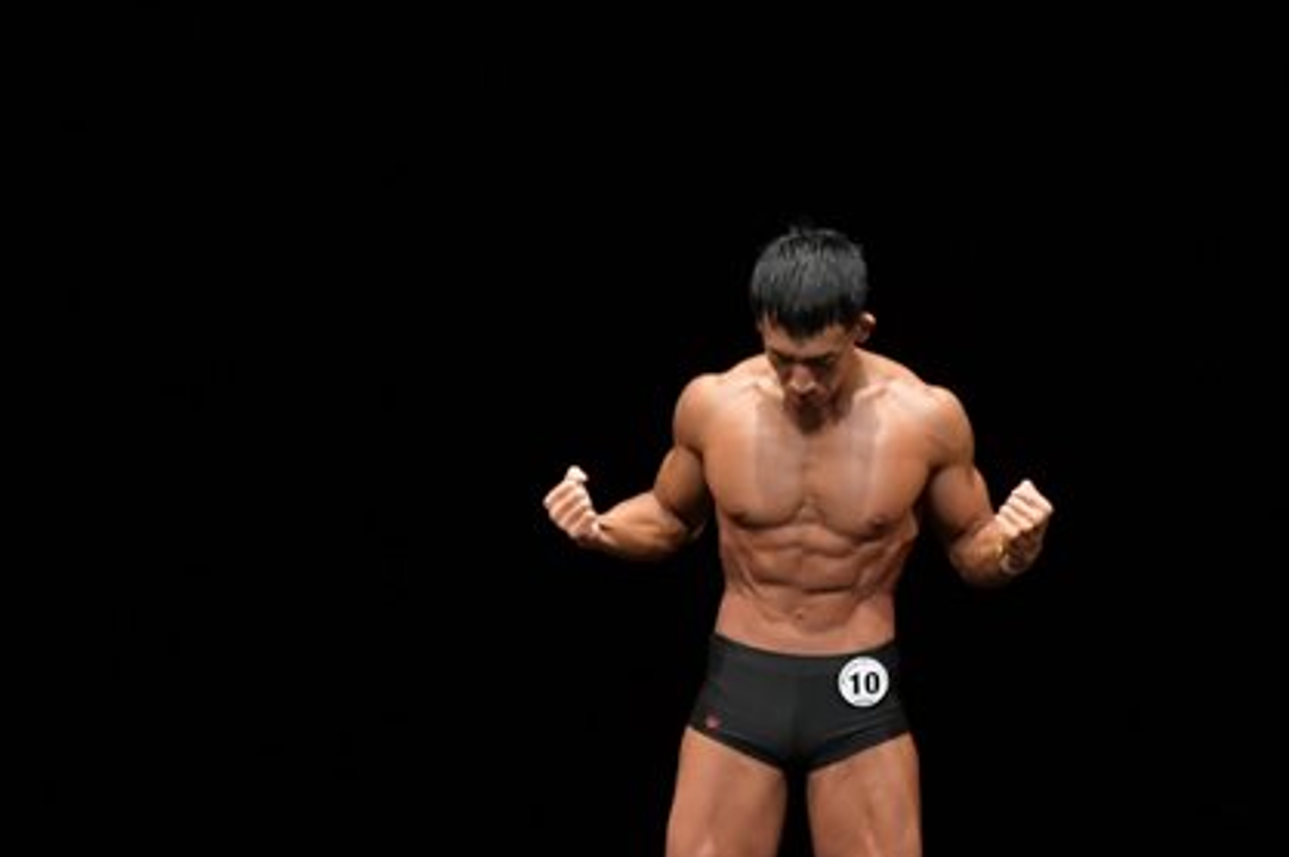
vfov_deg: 3.3
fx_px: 14919
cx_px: 837
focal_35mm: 417
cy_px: 687
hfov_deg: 4.9
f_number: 5.6
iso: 3200
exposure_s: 1/400
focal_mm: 150
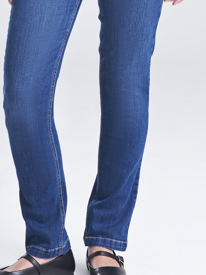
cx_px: 90
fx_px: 2095
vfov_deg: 7.5
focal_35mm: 264
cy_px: 46
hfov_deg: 5.6
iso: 400
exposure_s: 1/160
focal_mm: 116
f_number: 10
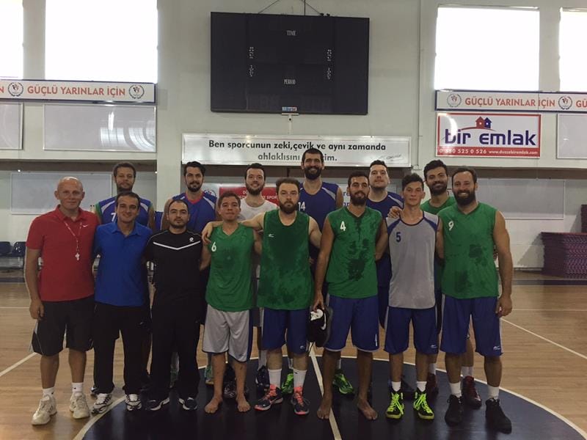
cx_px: 294
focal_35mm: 29
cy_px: 220
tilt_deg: +0.0
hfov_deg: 61.7
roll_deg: -0.8
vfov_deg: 48.2
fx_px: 492
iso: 125
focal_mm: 4.15
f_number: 2.2
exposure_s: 1/30
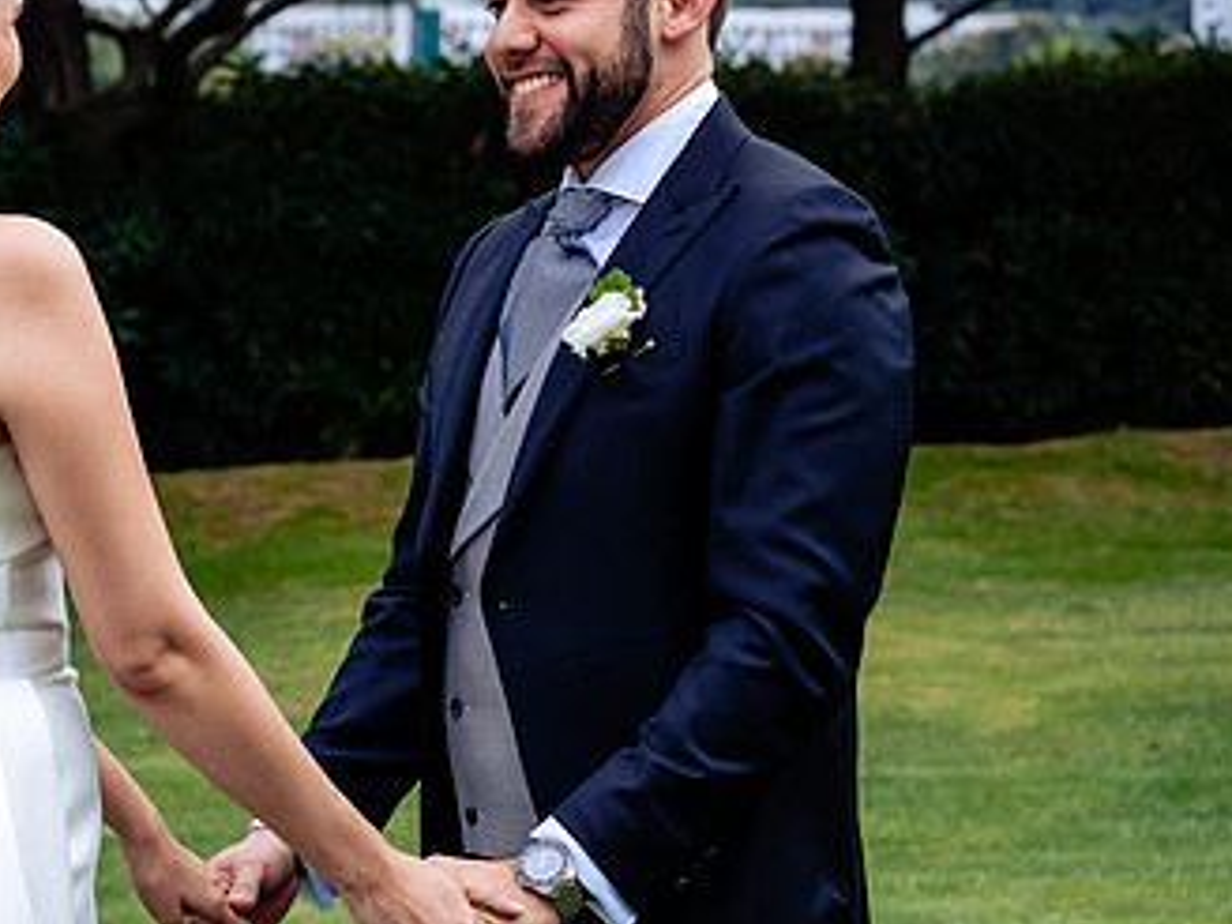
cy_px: 367
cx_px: 289
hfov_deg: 12.5
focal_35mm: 158
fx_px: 5623
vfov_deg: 9.4
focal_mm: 85
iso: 640
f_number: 6.3
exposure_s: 1/500
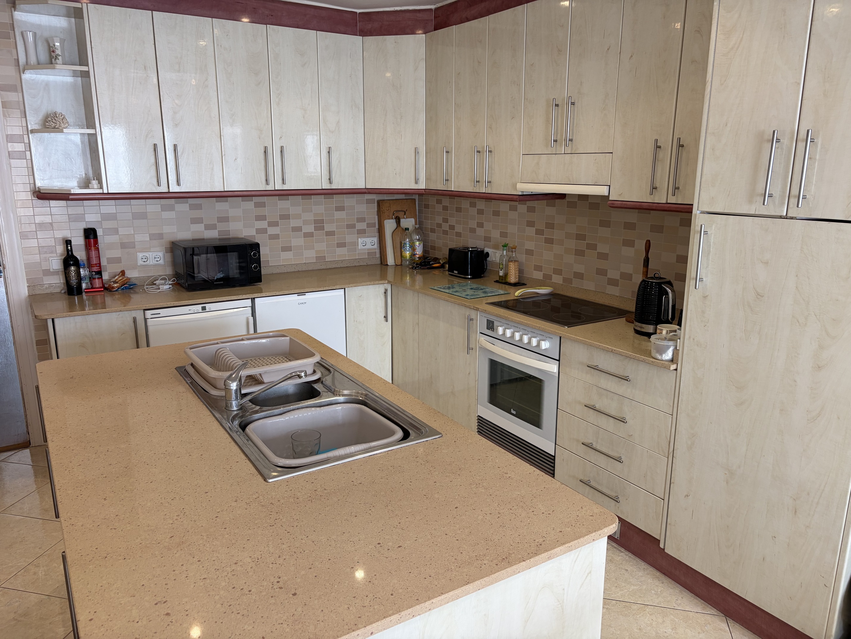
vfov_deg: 53.1
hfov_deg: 67.3
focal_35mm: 26
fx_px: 639
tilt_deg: -13.4
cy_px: 320
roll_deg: -0.3
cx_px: 426
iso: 80
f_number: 1.6
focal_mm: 5.96
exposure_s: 1/100
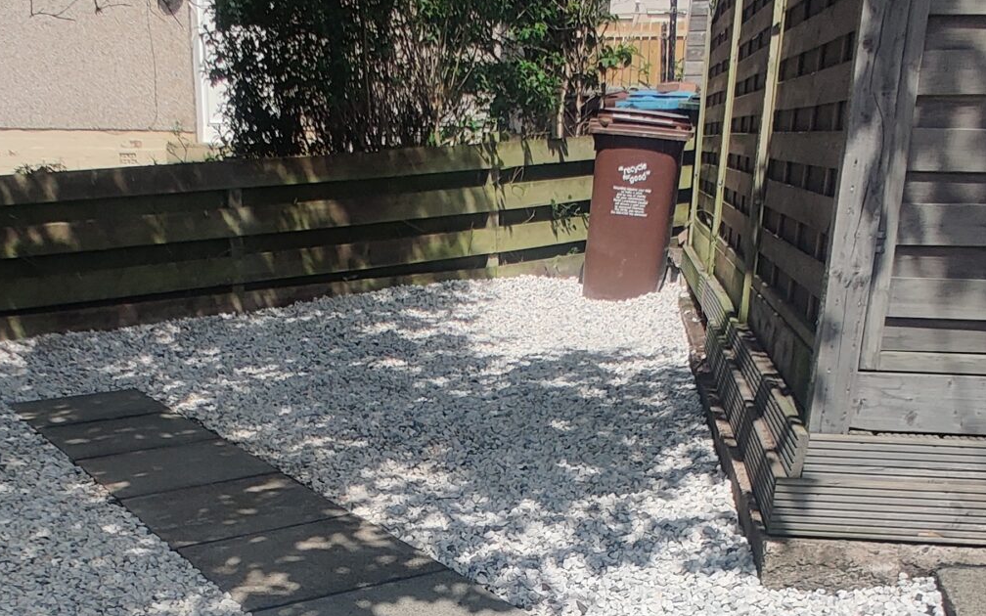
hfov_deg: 54.9
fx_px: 941
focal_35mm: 35
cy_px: 603
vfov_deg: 33.5
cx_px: 396
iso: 100
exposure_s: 1/1982
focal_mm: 2.25
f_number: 2.2
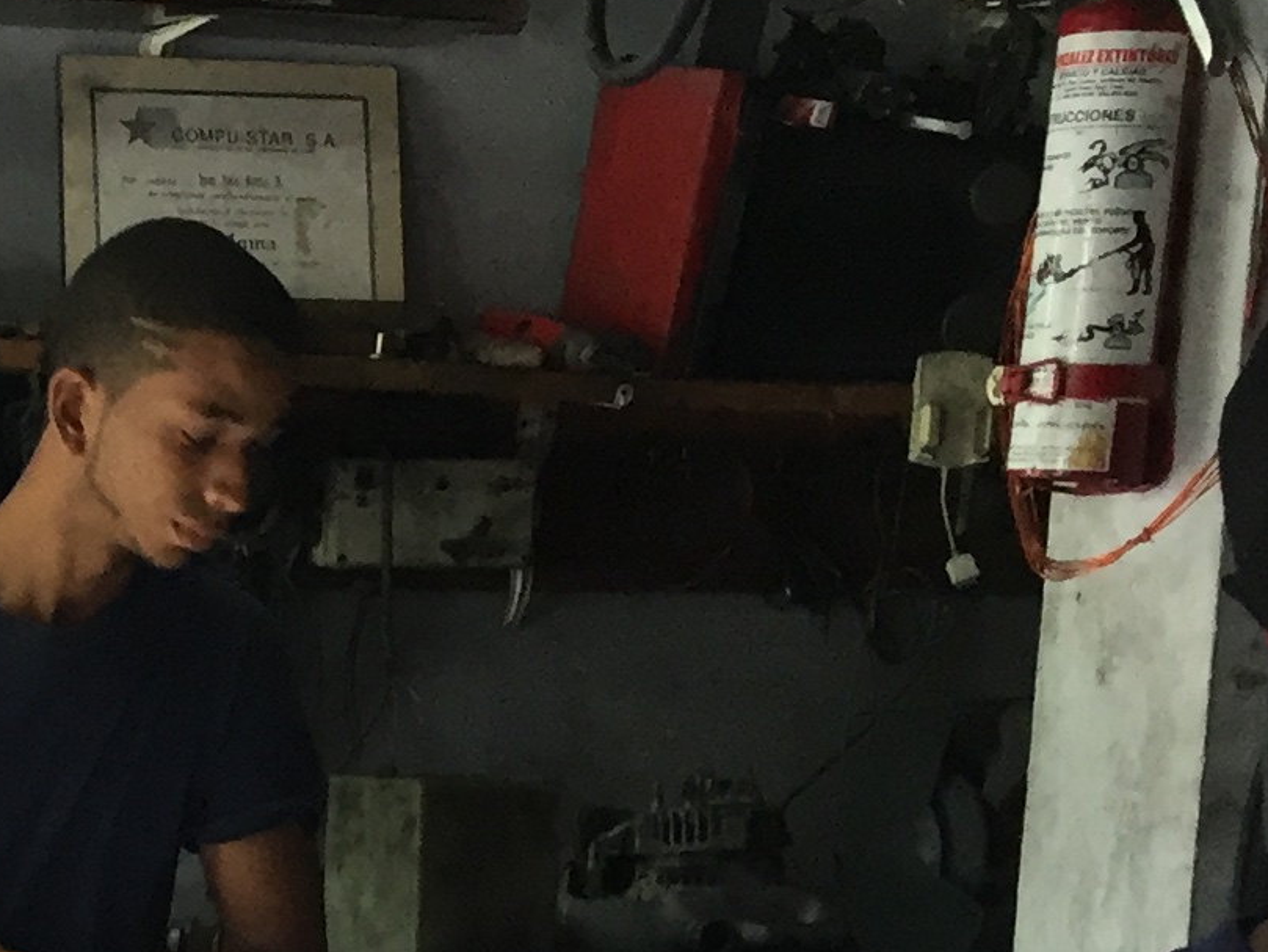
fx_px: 4286
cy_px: 1294
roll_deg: -4.5
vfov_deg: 12.2
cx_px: -824
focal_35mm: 117
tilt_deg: -6.7
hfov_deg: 15.1
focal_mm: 4.15
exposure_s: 1/30
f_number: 2.2
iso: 40
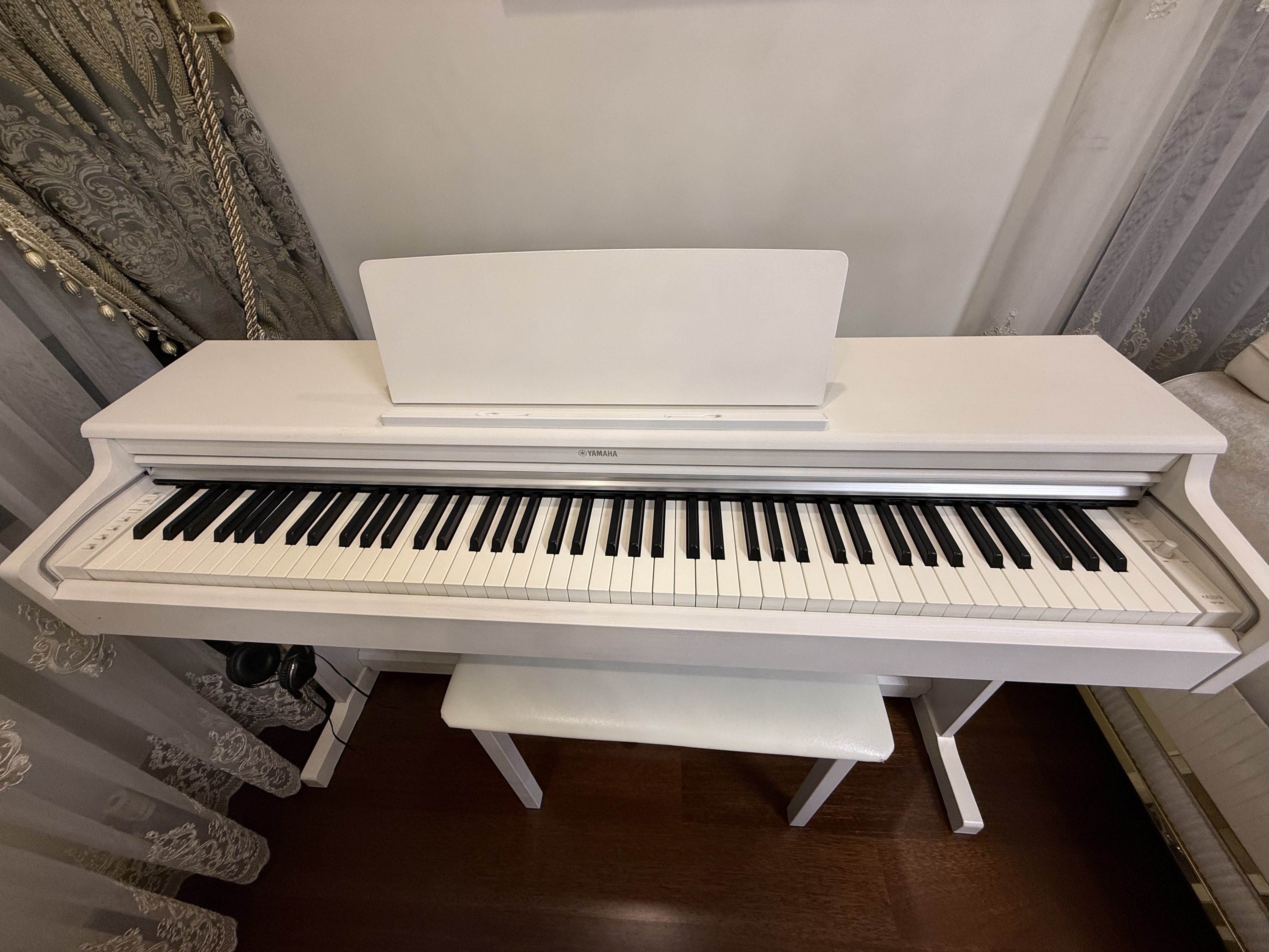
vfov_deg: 85.7
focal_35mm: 14
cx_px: 634
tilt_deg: -41.3
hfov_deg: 102.1
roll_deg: +4.4
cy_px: 476
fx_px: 513
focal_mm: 2.22
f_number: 2.2
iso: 250
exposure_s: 1/100
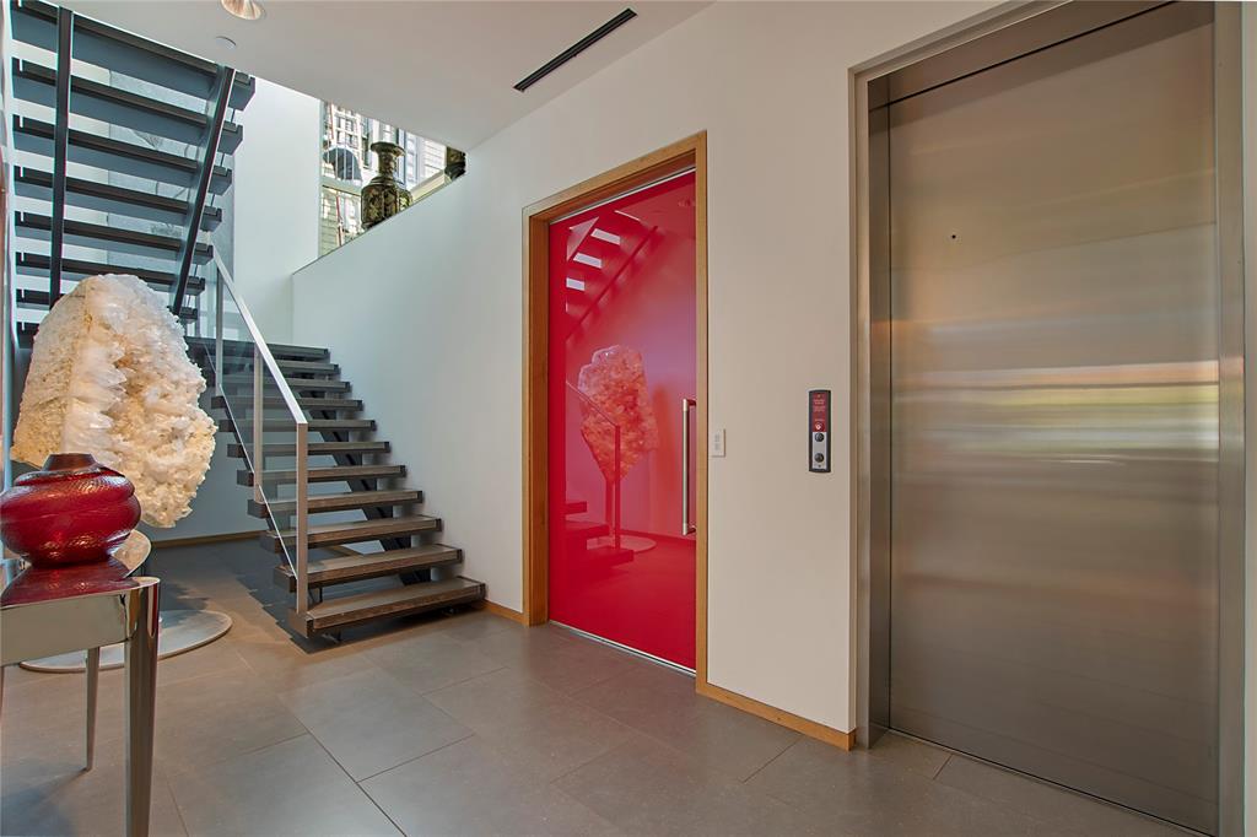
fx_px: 558
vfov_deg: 73.7
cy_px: 418
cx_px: 628
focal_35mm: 16
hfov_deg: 96.8
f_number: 8
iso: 100
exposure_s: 1/1.67
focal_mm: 11
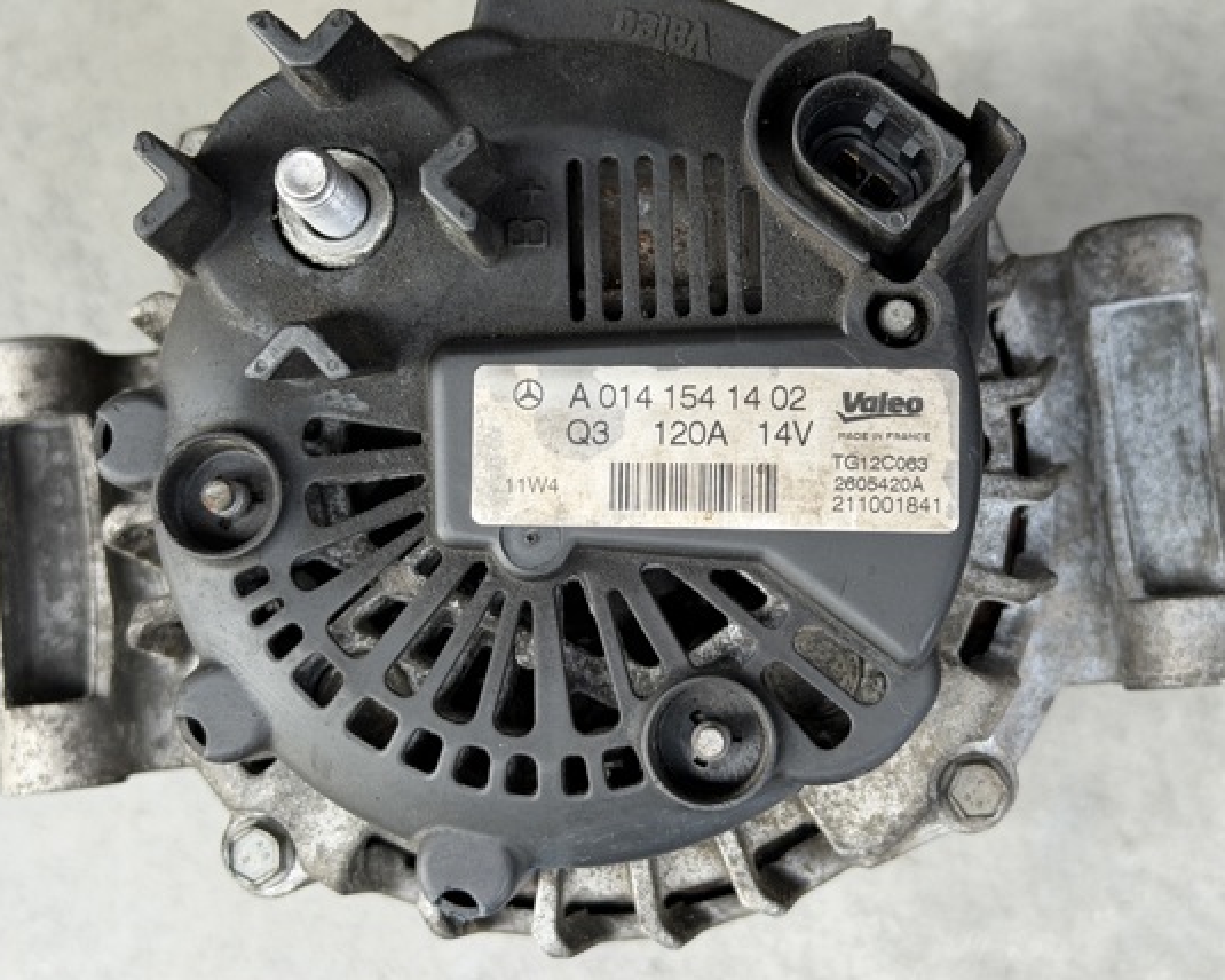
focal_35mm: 56
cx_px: 602
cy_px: 452
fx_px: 2030
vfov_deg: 27.1
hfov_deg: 33.6
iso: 80
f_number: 1.78
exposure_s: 1/121
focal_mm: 6.76
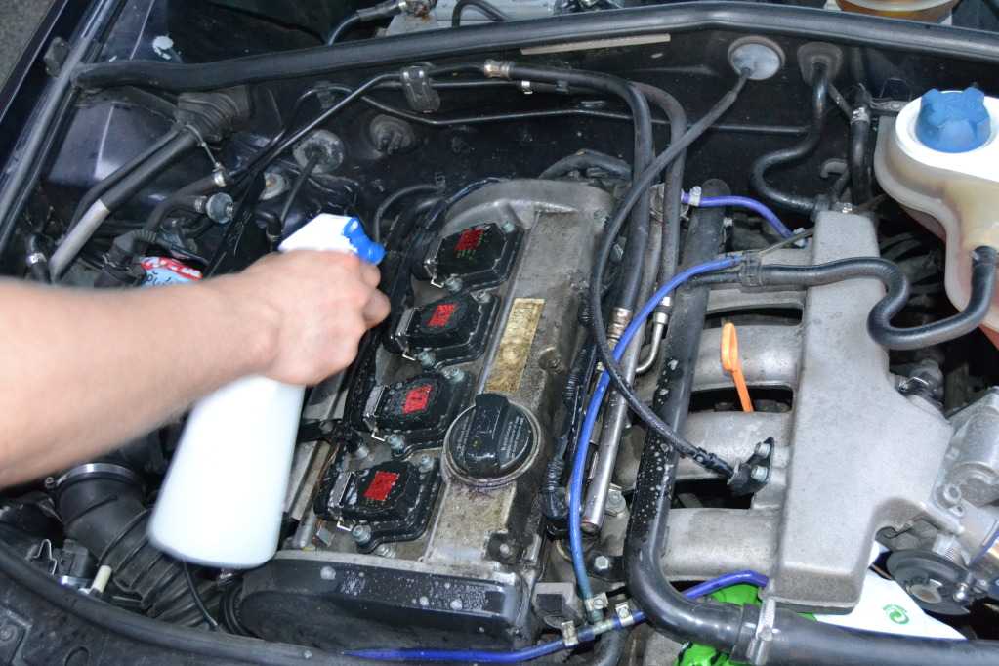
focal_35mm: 39
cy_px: 333
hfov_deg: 49.6
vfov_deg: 34.2
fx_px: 1082
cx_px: 500
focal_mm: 26
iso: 2800
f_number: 4
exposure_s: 1/60
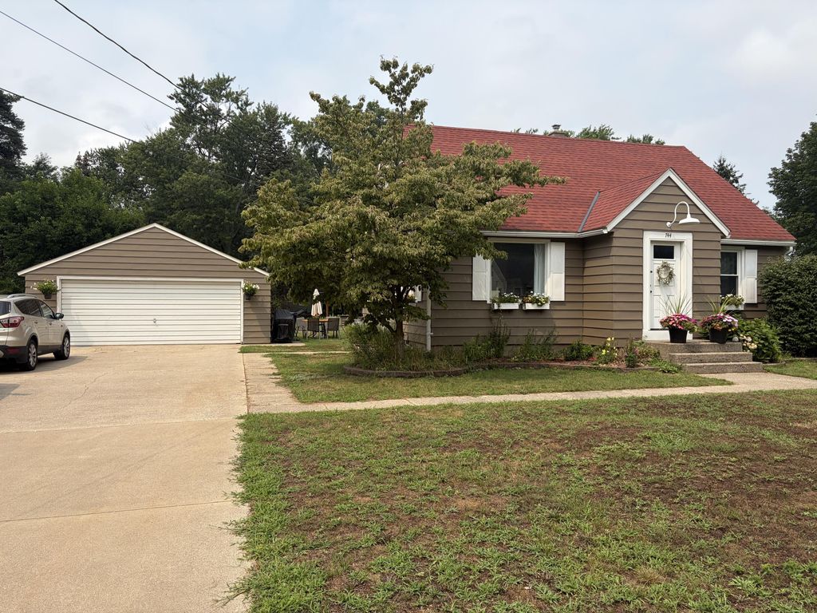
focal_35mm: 26
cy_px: 306
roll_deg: +0.3
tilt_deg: +0.5
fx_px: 614
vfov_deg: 53.1
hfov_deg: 67.3
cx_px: 408
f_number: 1.6
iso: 50
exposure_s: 1/3831
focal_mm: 5.96
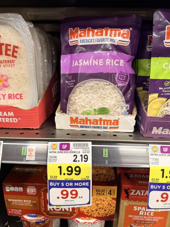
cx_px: 85
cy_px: 114
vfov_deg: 71.6
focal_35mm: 24
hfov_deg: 56.8
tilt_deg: -19.0
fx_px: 157
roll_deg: -0.7
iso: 200
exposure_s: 1/66
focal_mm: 6.76
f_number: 1.78
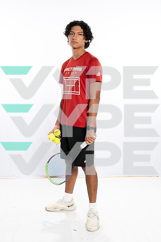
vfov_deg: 44.5
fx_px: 295
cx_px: 80
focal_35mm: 44
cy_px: 121
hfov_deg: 30.5
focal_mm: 44
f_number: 11
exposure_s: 1/250
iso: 1250
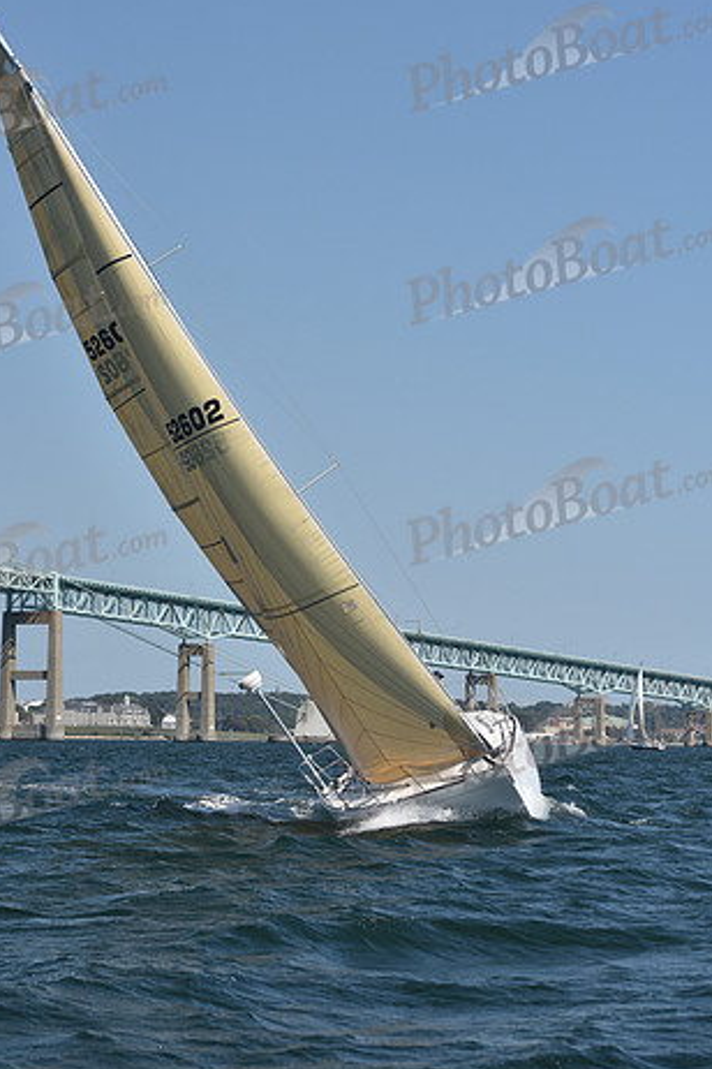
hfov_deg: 13.3
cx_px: 288
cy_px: 419
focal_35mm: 103
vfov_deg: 19.8
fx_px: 3055
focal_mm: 82
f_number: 5.6
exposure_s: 1/1000
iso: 250
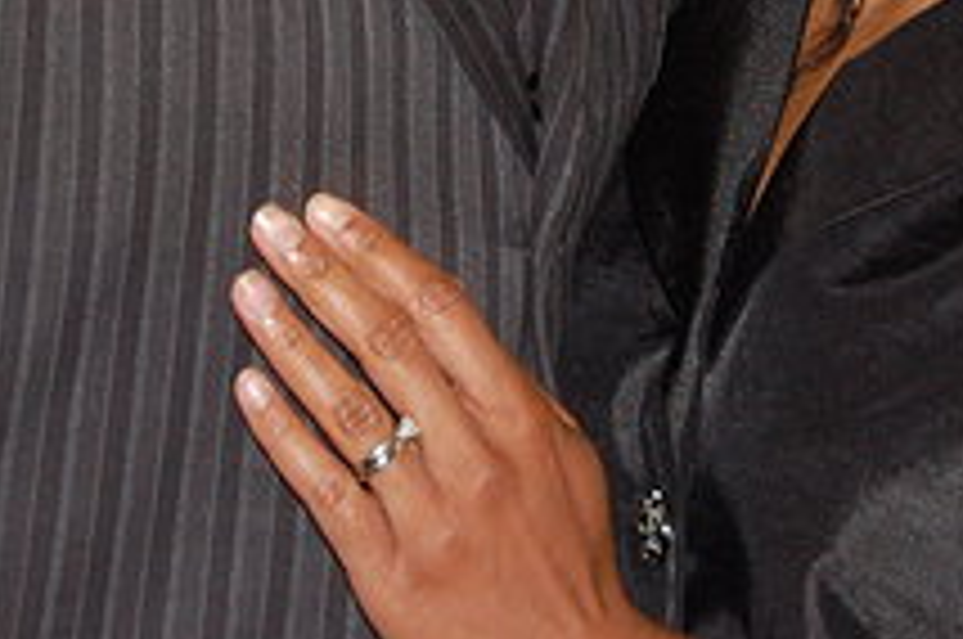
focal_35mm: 233
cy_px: -400
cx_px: 536
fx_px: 6223
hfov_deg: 8.8
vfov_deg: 5.8
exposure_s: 1/60
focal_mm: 46
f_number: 5.3
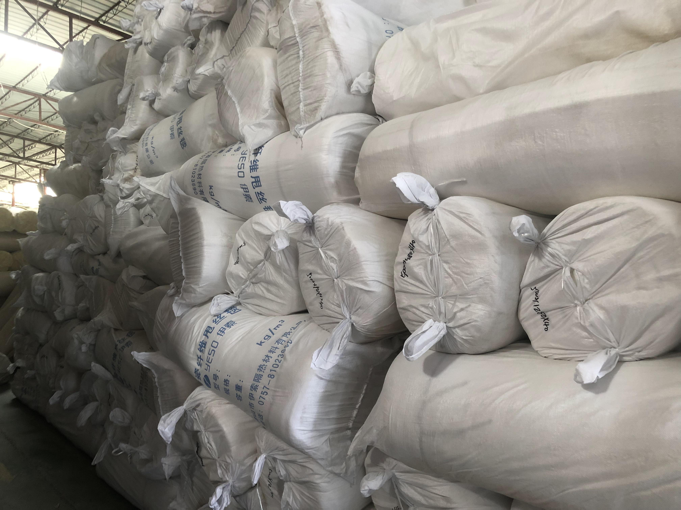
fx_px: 551
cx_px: 340
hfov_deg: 63.4
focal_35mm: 28
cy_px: 255
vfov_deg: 49.7
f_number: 1.8
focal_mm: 4
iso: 40
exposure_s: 1/17
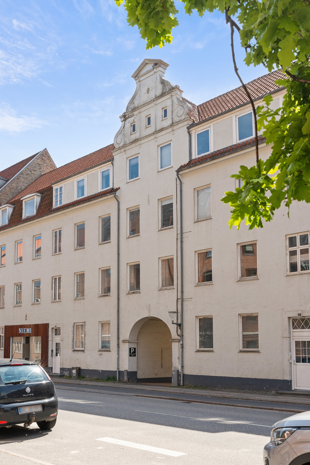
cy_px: 232
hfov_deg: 37.9
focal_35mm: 35
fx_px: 452
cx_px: 155
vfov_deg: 54.4
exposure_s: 1/250
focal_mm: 35
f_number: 10
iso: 400
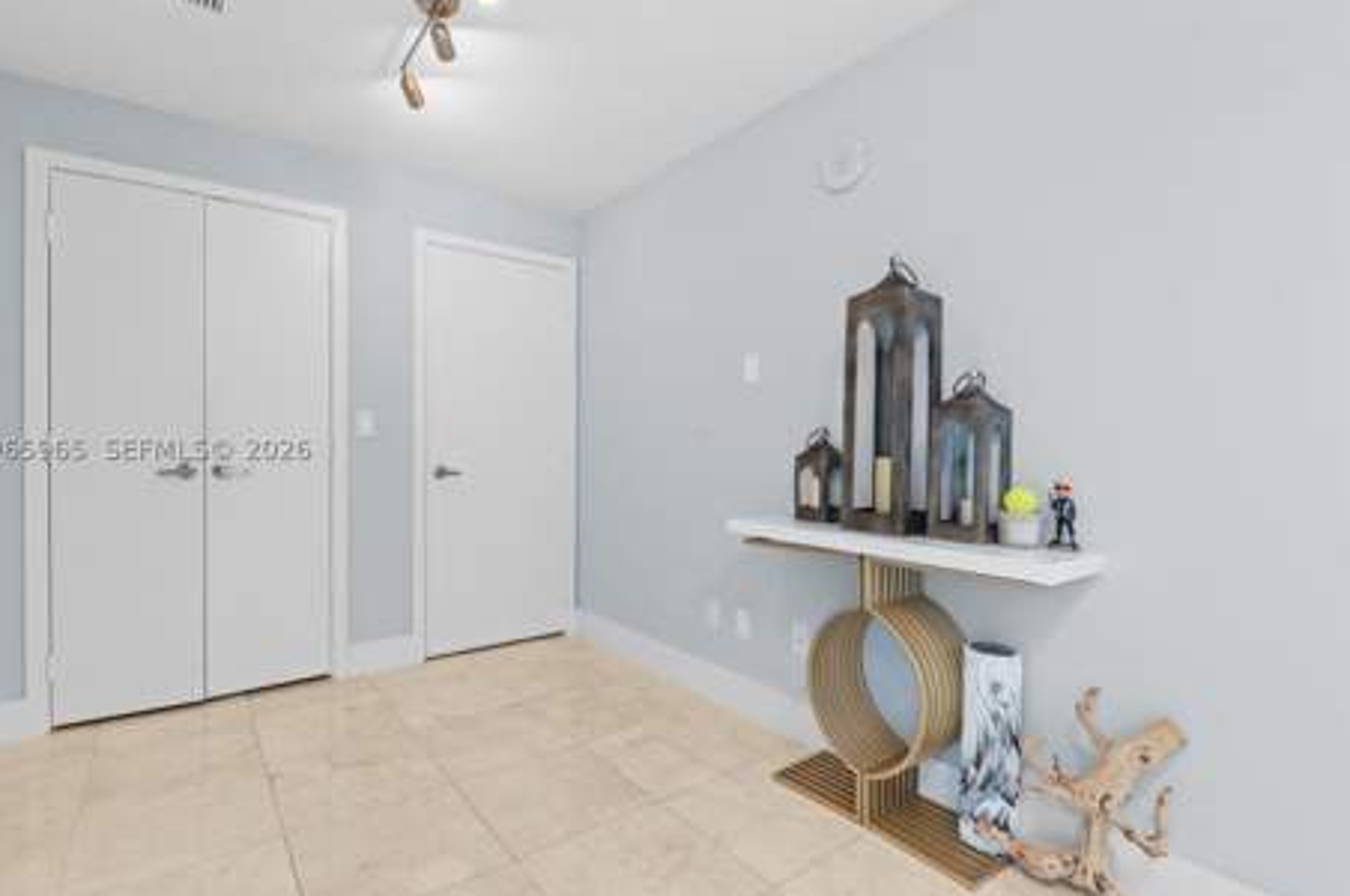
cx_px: 642
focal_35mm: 18
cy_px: 447
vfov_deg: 68.6
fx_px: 656
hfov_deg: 91.5
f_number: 14
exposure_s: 1.3
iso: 250
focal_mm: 16.5
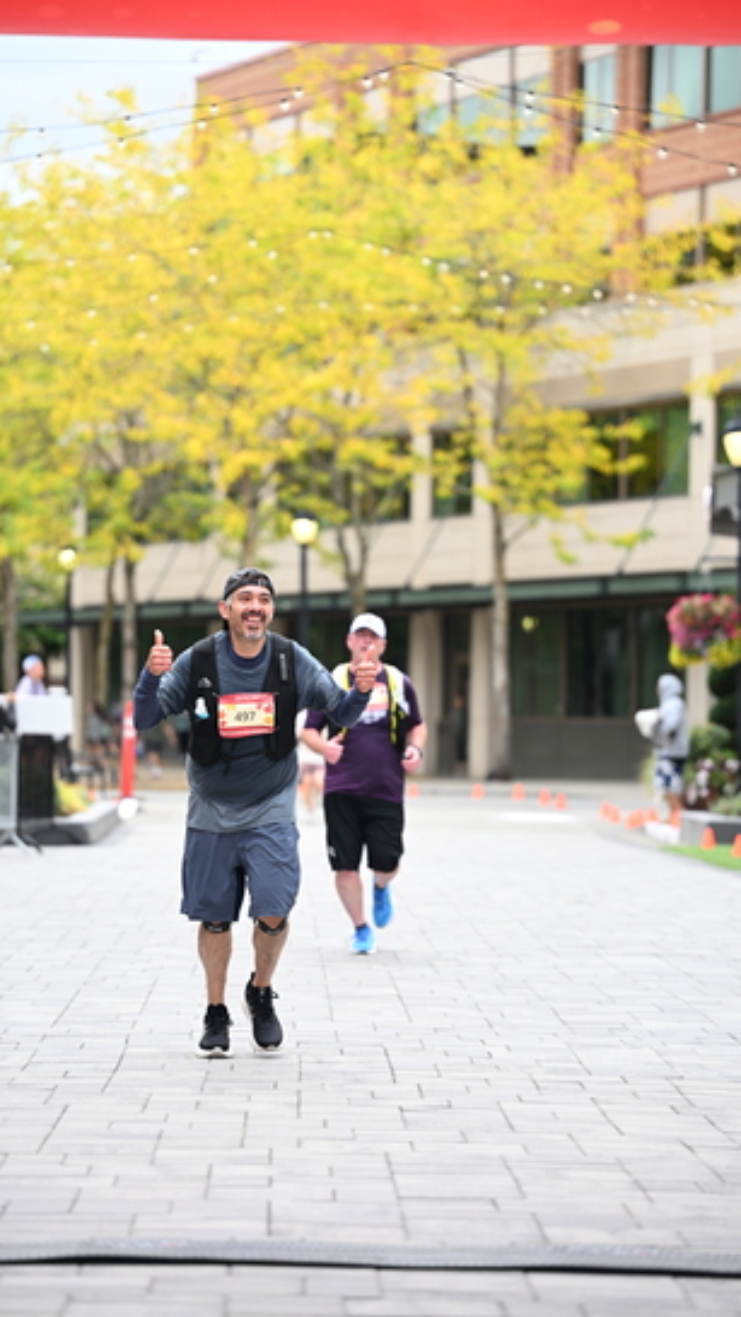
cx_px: 320
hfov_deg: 9.2
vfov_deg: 16.3
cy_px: 661
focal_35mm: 132
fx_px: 4612
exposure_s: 1/1600
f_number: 2.8
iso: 640
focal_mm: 125
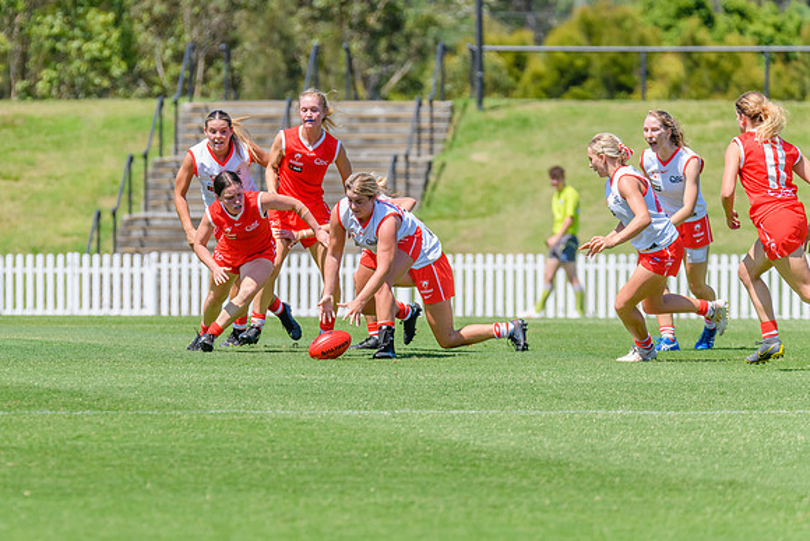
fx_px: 10905
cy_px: 266
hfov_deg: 4.3
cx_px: 275
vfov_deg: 2.8
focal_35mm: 485
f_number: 8
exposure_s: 1/2000
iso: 800
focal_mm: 360
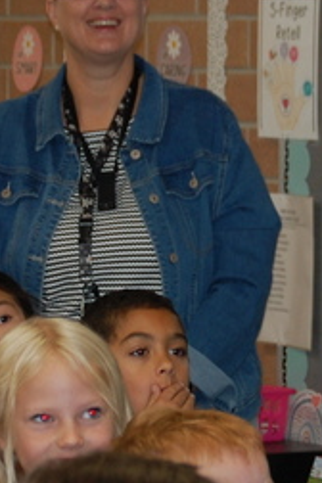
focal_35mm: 262
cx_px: 303
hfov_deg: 5.2
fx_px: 3509
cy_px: 257
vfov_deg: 7.9
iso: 400
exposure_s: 1/60
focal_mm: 55
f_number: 4
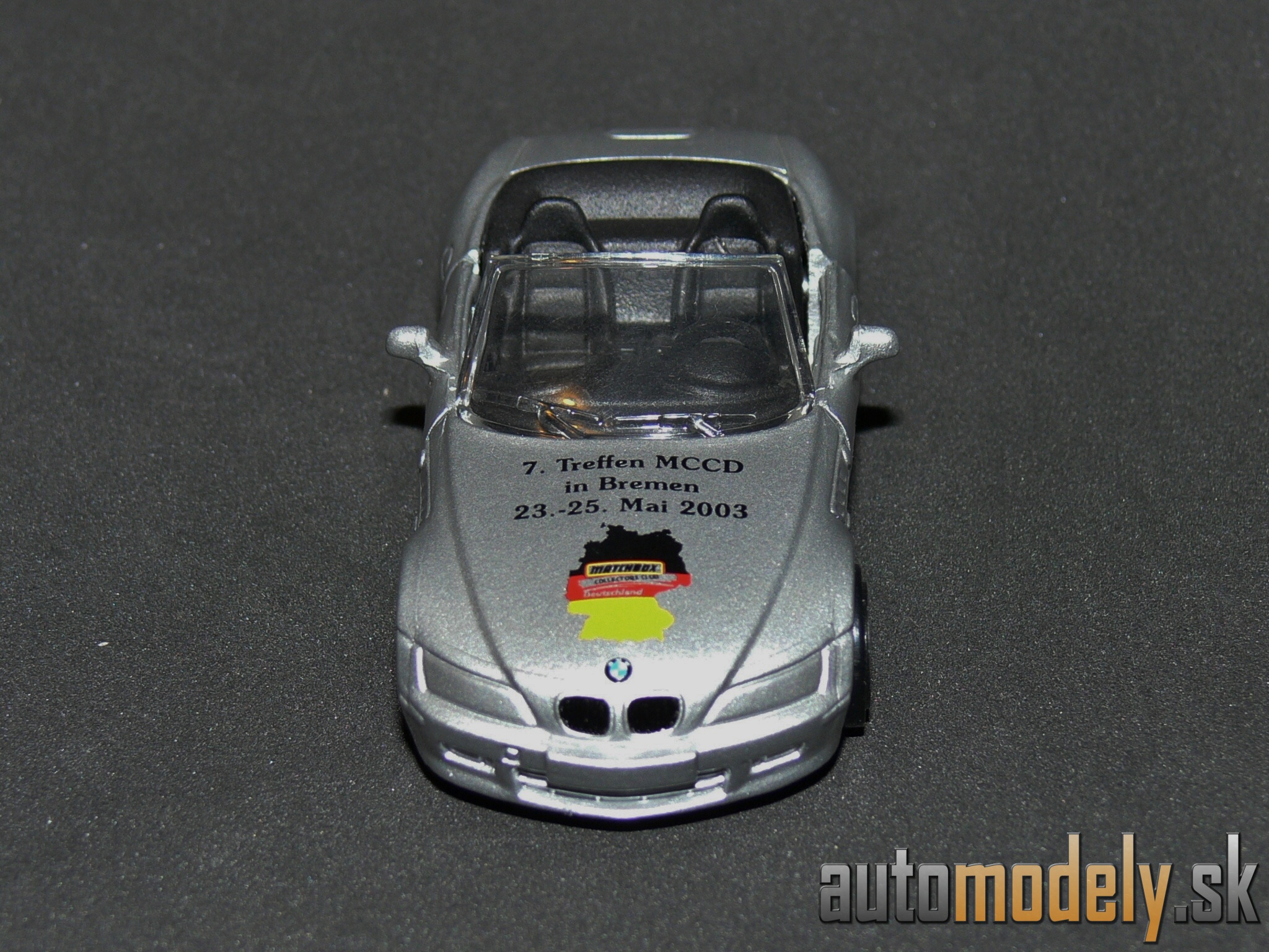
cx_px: 634
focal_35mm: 86
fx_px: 3153
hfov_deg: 22.8
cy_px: 476
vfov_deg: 17.2
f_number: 4
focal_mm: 13
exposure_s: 1/30
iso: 100
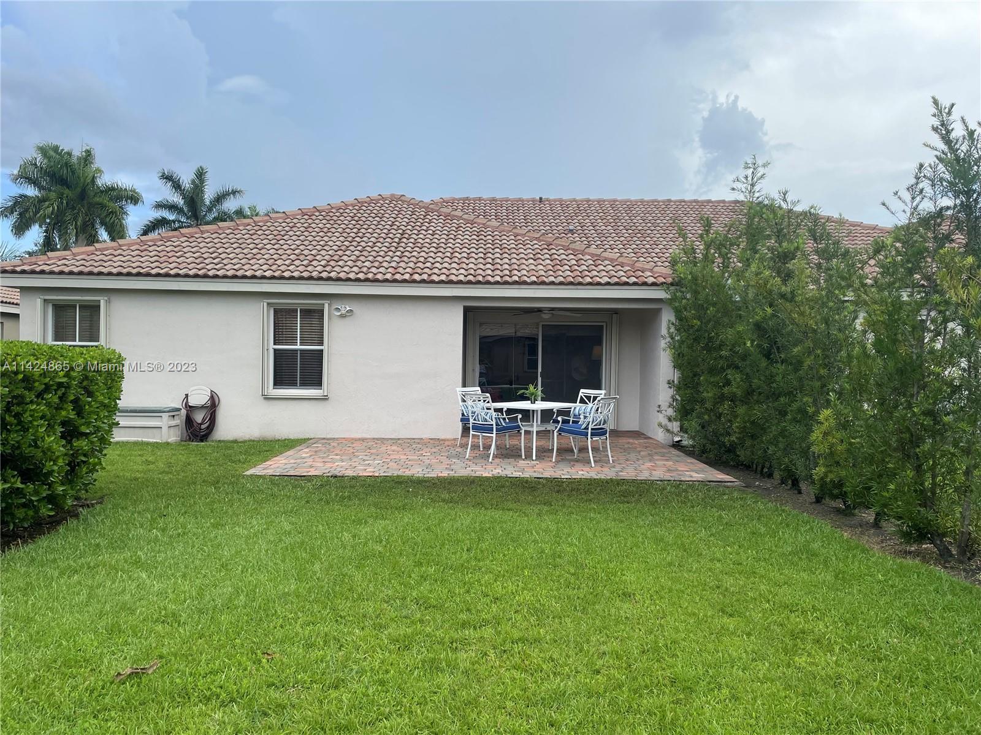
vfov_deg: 53.1
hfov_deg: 67.3
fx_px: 737
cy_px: 368
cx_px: 490
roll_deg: -1.1
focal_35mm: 26
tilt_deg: -1.1
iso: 32
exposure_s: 1/1770
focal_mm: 4.2
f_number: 1.6
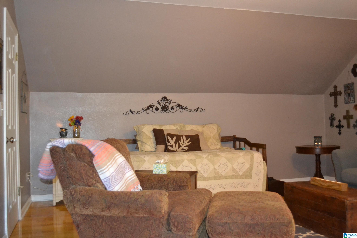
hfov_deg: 53.1
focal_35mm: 36
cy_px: 119
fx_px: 357
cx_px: 178
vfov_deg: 36.9
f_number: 4
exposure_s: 1/60
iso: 3200
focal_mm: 24
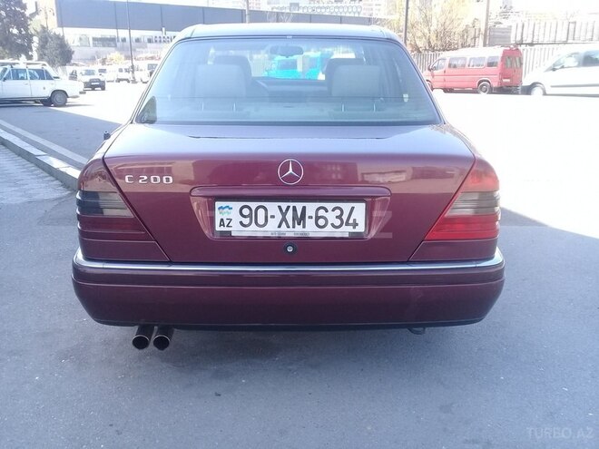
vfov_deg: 45.4
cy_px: 224
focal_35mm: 31
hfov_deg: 58.4
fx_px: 536
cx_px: 300
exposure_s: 1/173
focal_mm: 3.3
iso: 50
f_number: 2.2
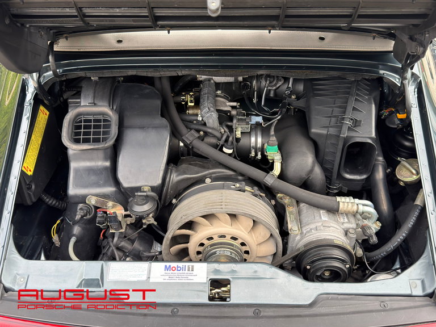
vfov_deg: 41.8
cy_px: 164
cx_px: 218
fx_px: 428
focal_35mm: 34
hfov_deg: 54.0
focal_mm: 6.76
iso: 80
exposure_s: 1/332
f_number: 1.78
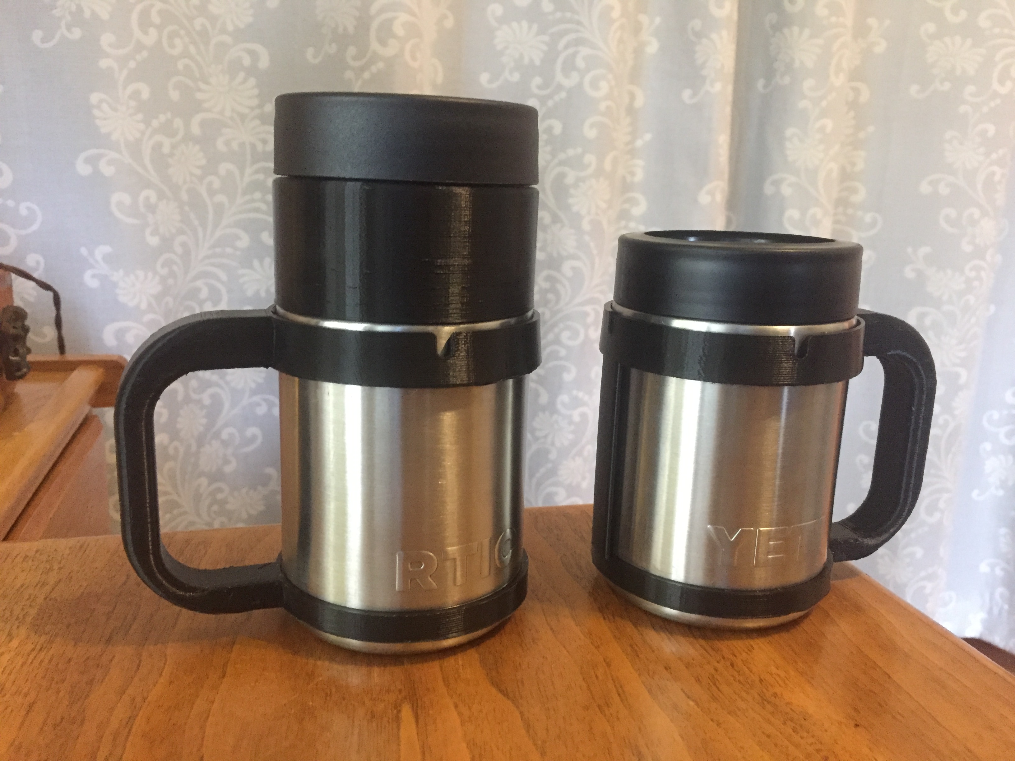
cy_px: 380
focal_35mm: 29
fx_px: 850
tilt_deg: -14.2
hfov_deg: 61.7
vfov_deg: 48.2
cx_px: 508
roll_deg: -2.0
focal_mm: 4.15
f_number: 2.2
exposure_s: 1/15
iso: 400
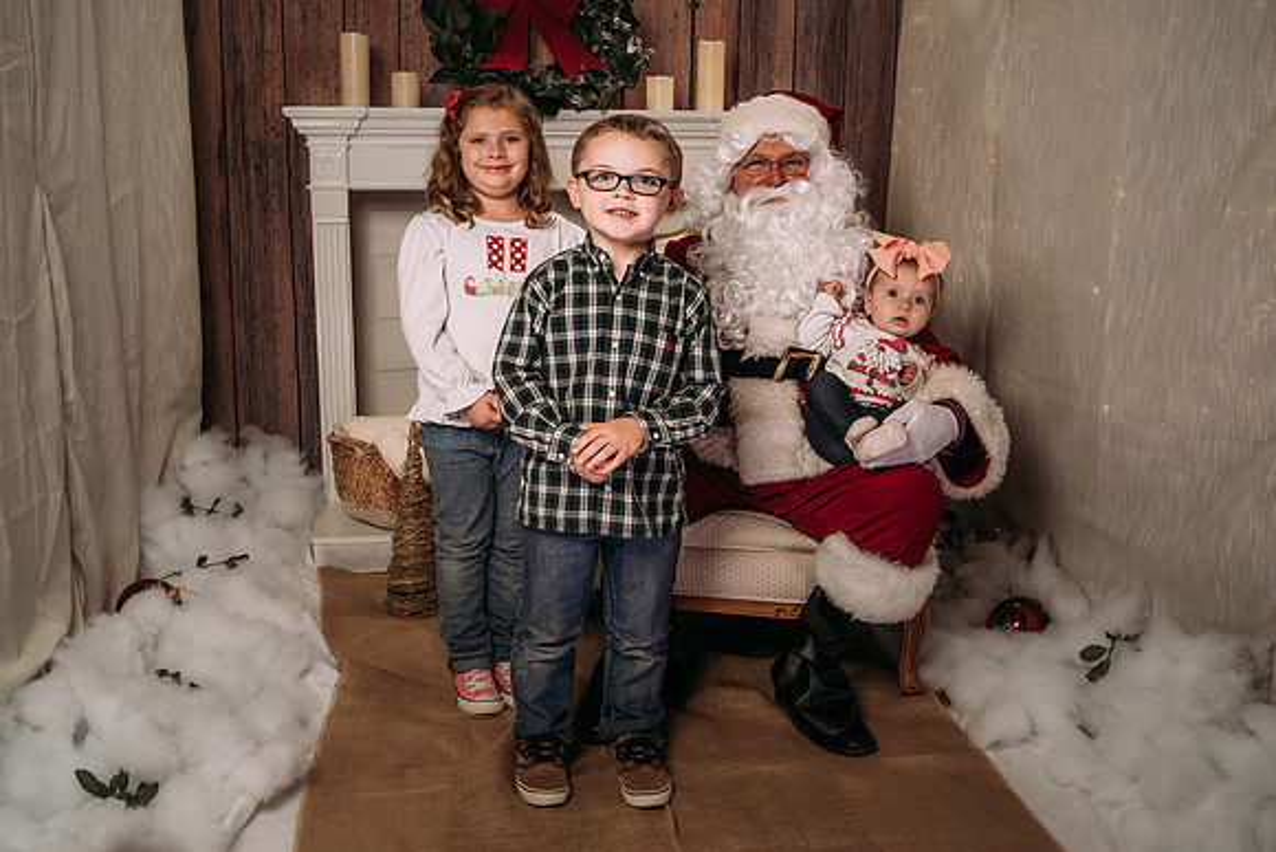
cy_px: 423
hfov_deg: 51.9
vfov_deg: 35.9
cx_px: 639
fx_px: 1312
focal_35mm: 37
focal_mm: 35
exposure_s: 1/100
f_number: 6.3
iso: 100
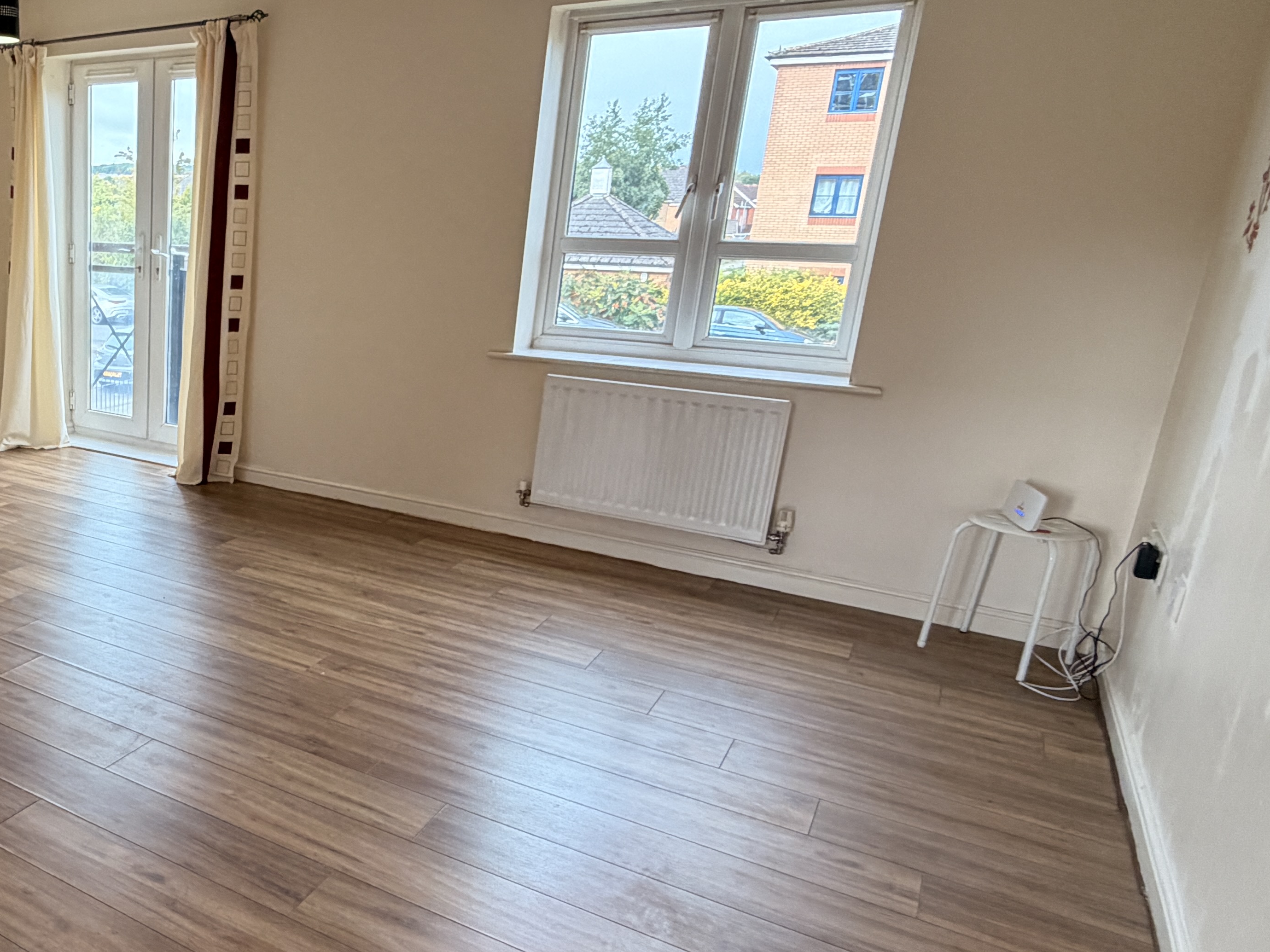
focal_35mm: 29
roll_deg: -1.0
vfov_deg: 48.2
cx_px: 150
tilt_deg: -16.2
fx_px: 1064
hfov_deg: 54.5
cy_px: 500
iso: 160
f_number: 2.2
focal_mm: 2.22
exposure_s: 1/100
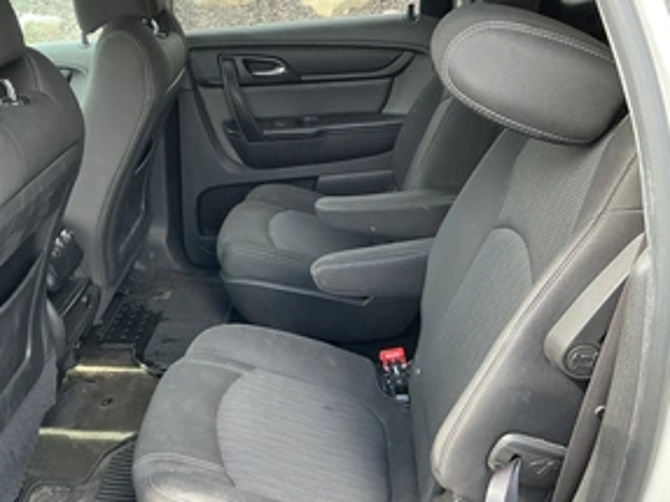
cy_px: 278
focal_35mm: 39
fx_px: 755
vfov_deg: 36.8
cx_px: 226
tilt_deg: -25.4
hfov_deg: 47.2
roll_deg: -0.7
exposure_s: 1/122
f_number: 1.8
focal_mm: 3
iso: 64
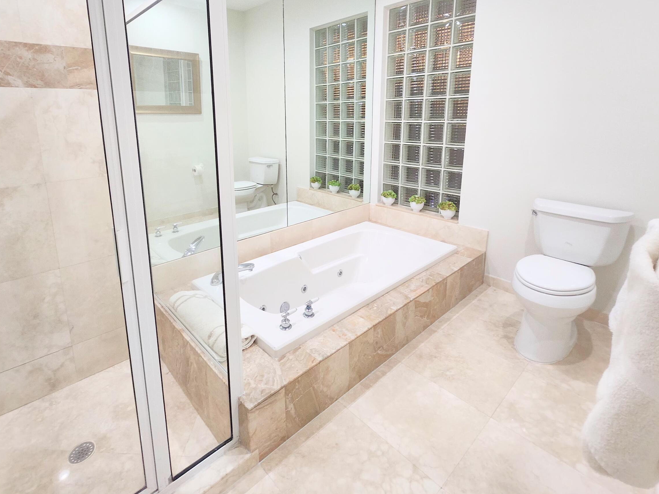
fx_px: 324
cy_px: 176
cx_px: 299
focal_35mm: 17
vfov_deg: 73.1
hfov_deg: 90.8
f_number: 2.2
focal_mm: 1.74
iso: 200
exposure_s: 1/60
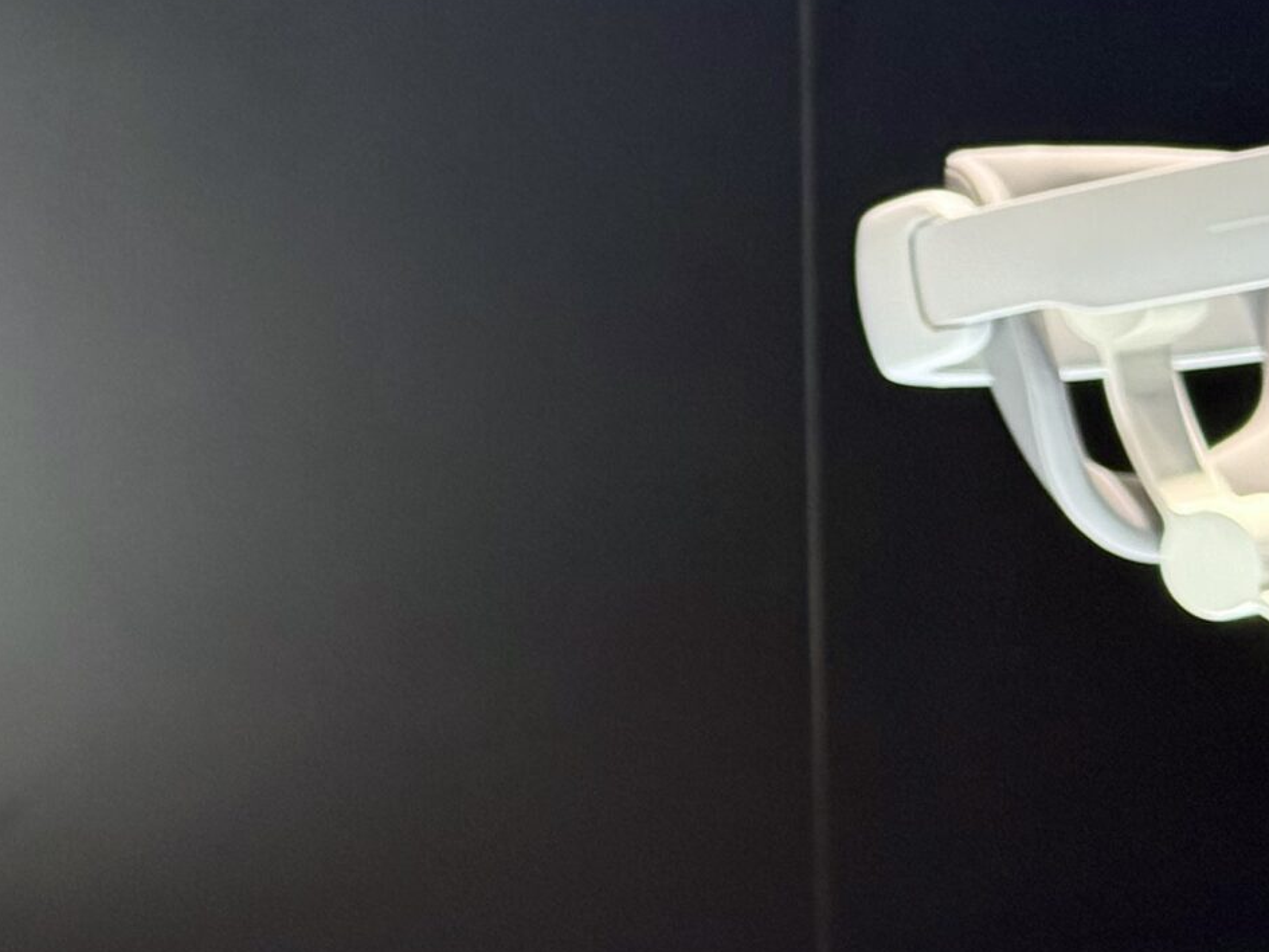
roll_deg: +1.8
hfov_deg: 14.7
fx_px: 4766
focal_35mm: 130
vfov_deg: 11.3
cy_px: 46
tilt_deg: -2.4
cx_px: -266
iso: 160
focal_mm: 6.76
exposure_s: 1/100
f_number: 1.78
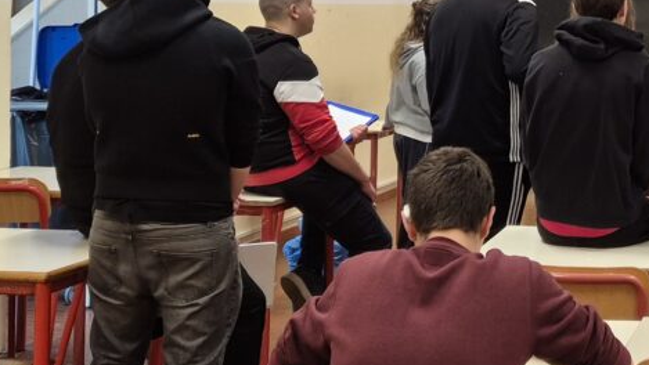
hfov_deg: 24.1
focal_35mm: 82
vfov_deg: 14.5
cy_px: 10
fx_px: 1411
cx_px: 725
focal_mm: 5.4
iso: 200
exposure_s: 1/100
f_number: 1.8
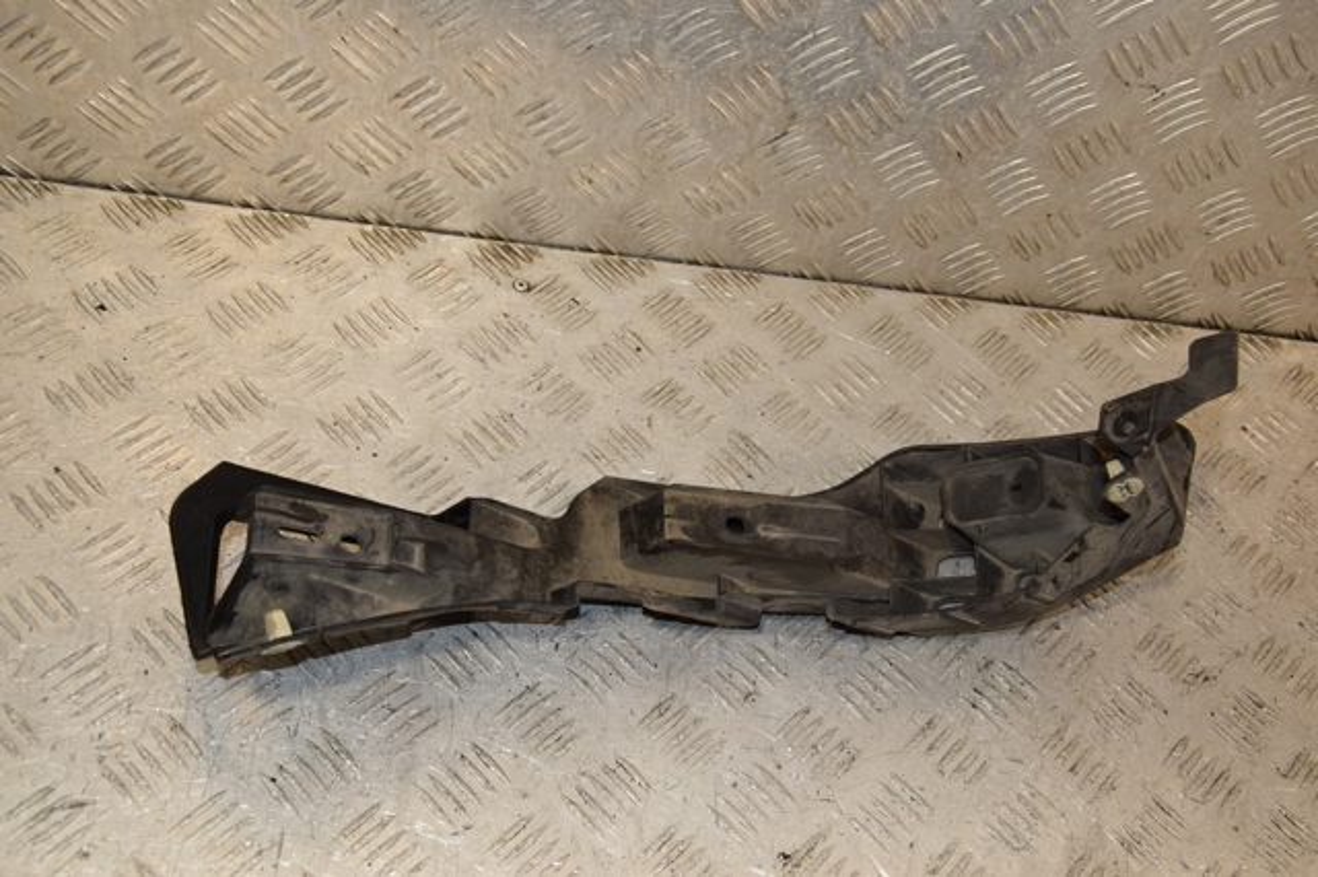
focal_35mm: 39
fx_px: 1427
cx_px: 659
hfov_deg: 49.6
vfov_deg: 34.2
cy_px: 438
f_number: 7.1
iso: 800
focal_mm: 26
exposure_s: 1/200
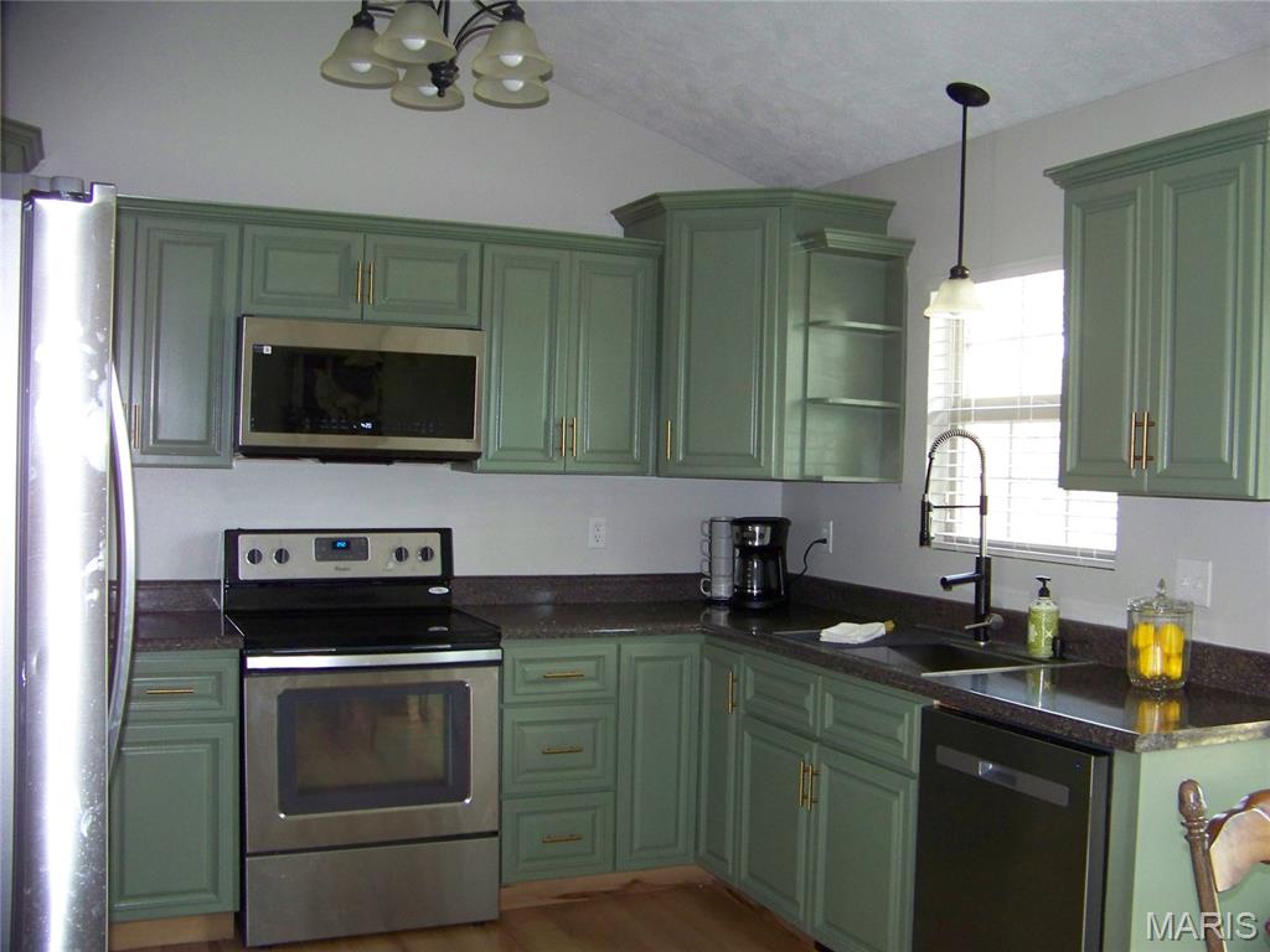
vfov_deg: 39.7
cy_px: 476
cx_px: 635
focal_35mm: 36
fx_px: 1321
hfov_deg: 51.4
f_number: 2.8
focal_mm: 5.85
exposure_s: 1/30
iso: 200
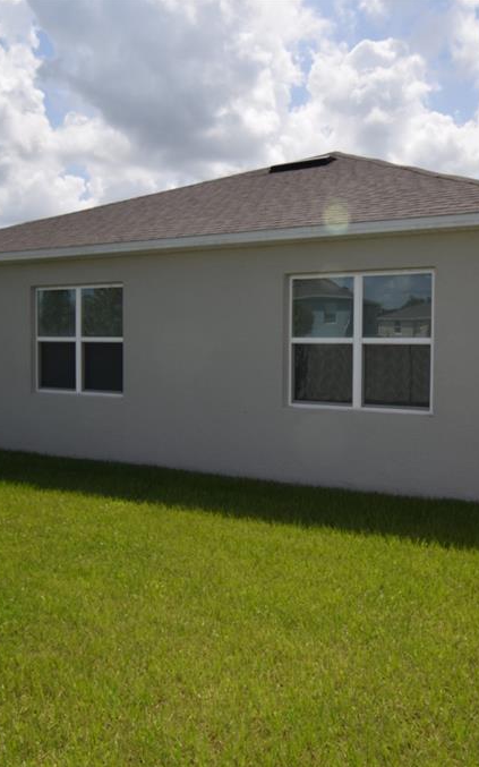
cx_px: 330
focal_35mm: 37
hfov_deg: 34.0
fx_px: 773
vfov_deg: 52.8
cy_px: 384
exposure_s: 1/200
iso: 100
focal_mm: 16
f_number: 13
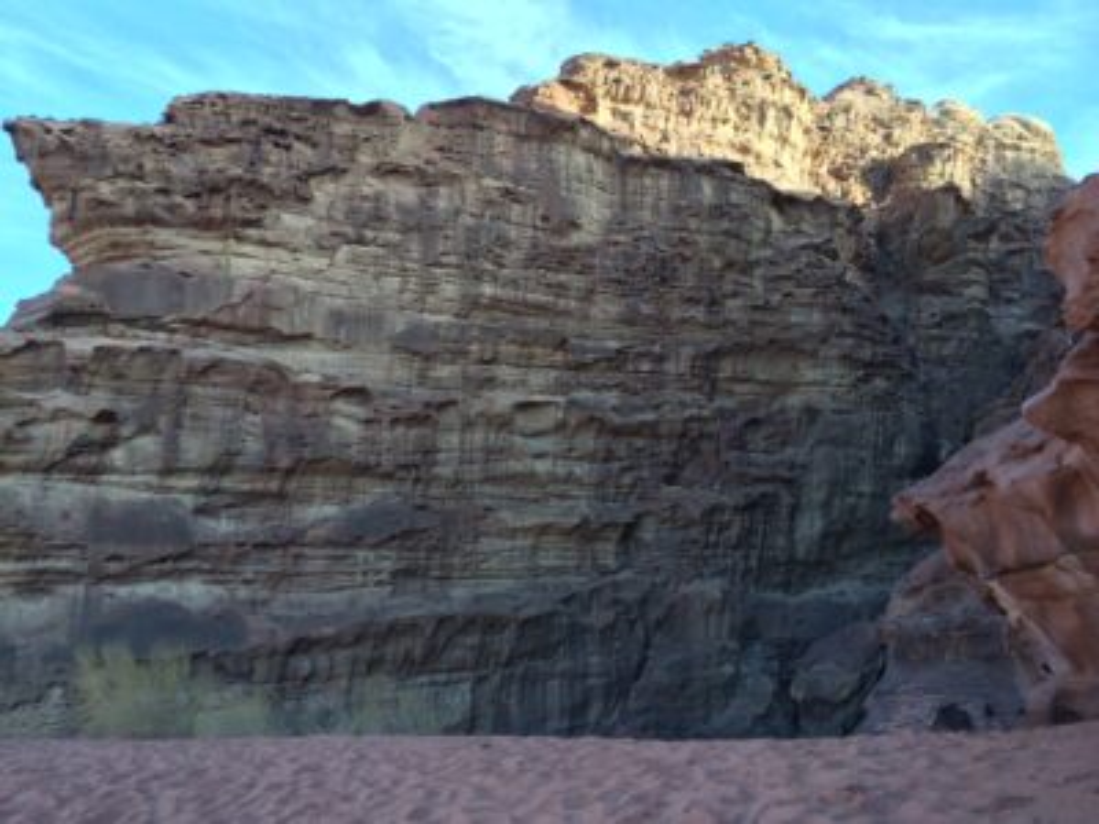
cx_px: 550
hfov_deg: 60.0
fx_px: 952
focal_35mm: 30
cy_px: 412
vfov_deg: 46.8
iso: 32
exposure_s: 1/176
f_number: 2.2
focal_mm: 4.12
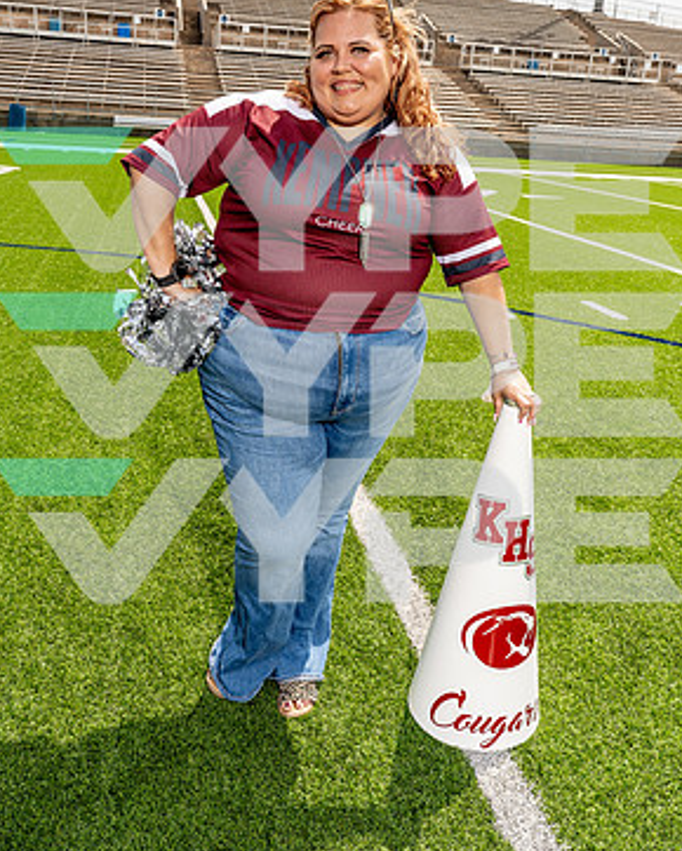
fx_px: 882
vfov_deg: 51.3
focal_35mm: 35
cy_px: 367
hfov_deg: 42.3
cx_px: 343
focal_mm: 30
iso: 100
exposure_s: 1/250
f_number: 8
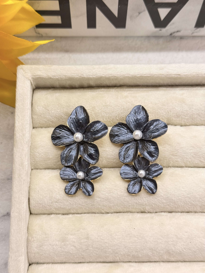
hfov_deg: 30.3
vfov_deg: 39.7
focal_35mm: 48
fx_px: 379
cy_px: 136
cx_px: 102
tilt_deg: -74.8
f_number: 1.78
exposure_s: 1/100
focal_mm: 6.76
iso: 50
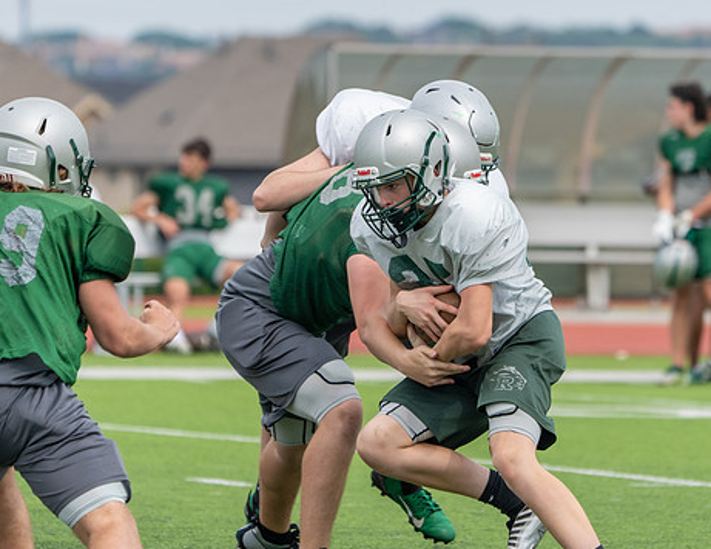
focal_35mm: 425
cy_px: 264
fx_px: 8823
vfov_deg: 3.6
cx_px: 450
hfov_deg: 4.6
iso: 400
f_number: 5.6
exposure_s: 1/1250
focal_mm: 276
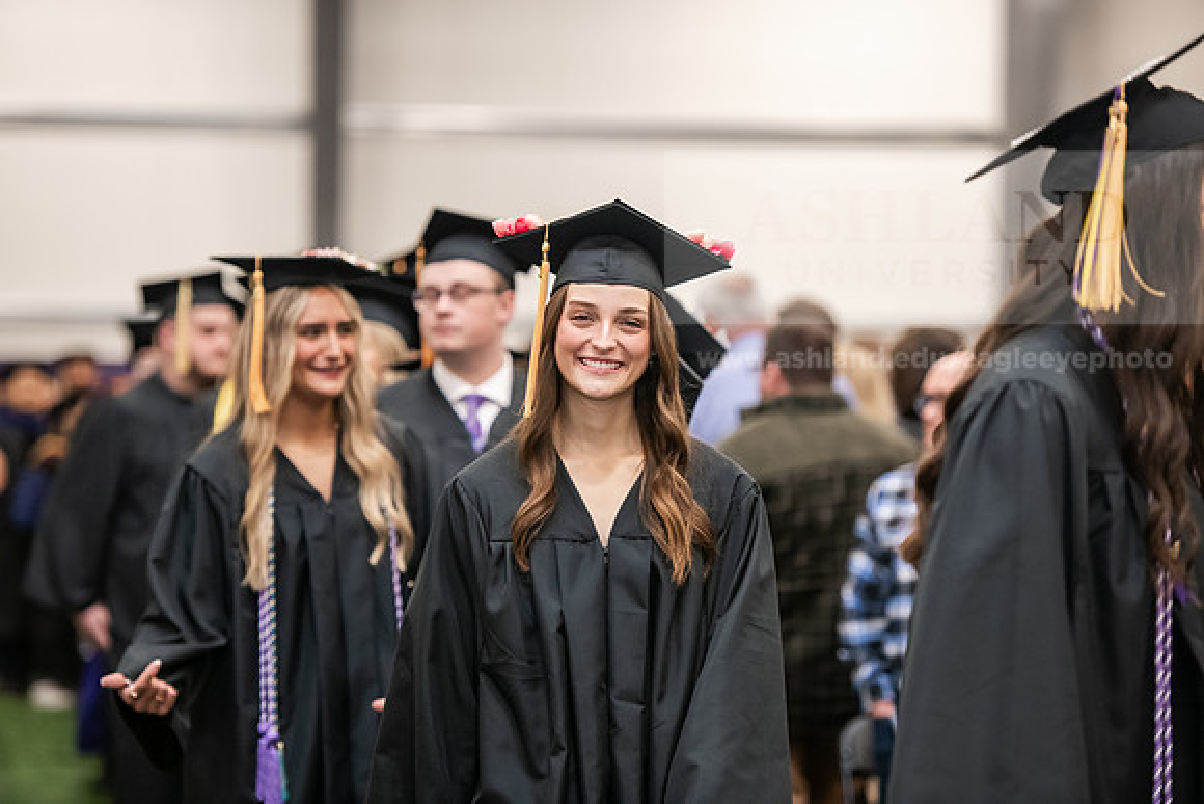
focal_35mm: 140
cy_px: 402
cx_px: 602
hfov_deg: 14.7
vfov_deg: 9.8
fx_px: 4683
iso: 2500
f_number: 3.2
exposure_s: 1/200
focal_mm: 140
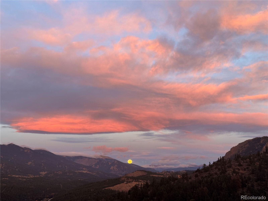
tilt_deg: +11.1
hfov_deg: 39.7
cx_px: 134
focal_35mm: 48
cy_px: 100
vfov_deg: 30.3
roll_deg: +0.5
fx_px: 372
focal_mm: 6.76
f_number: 1.78
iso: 100
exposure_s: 1/90
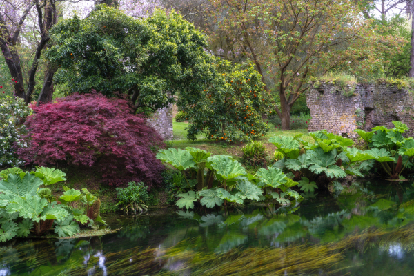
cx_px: 207
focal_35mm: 46
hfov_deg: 42.7
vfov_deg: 29.2
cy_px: 138
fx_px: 529
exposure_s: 1
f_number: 22
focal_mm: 46
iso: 100
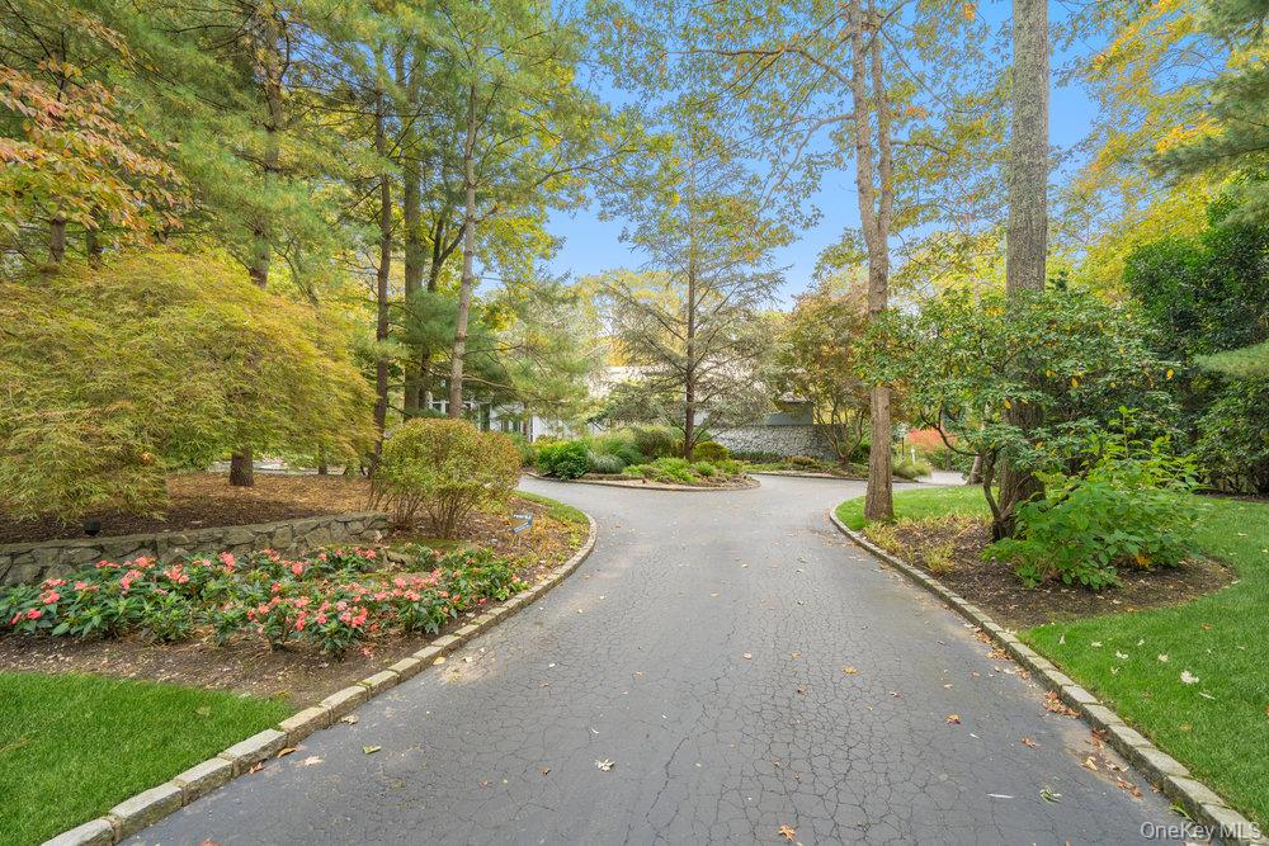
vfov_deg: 73.8
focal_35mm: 16
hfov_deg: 96.7
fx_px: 564
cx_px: 634
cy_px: 423
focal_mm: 16
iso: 1000
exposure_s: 1/640
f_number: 5.6
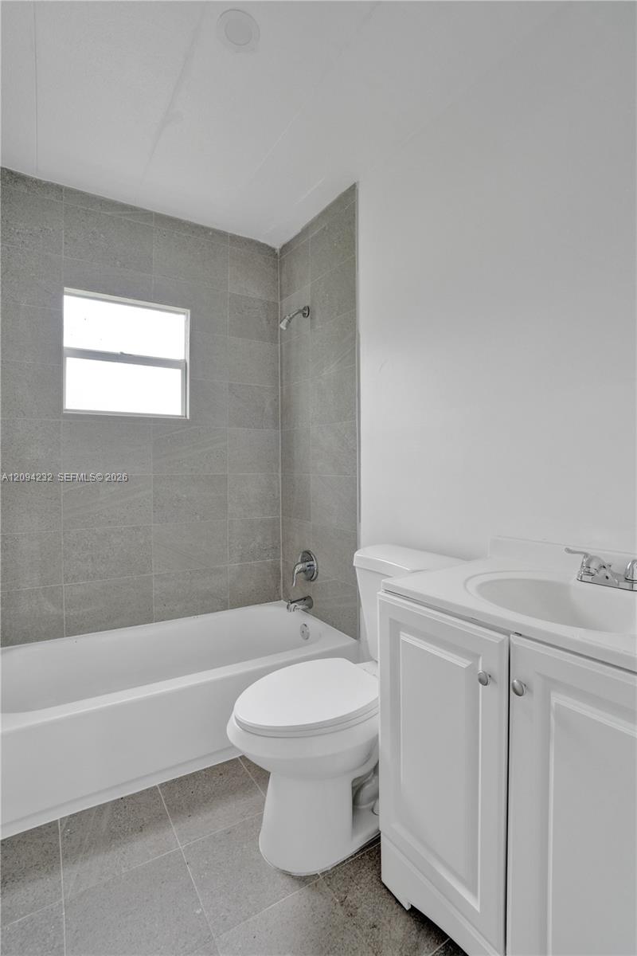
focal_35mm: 16
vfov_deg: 96.7
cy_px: 478
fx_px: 425
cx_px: 318
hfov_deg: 73.7
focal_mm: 16
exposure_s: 1/250
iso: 1600
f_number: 7.1
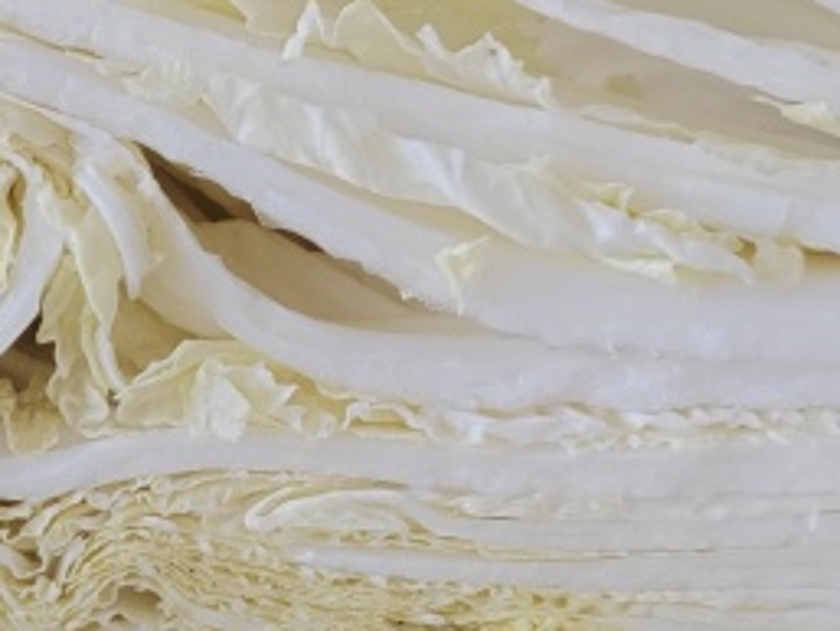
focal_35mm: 84
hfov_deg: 21.7
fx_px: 2039
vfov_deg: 17.5
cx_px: -157
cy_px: 481
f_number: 1.8
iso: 2000
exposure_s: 1/100
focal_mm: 6.14
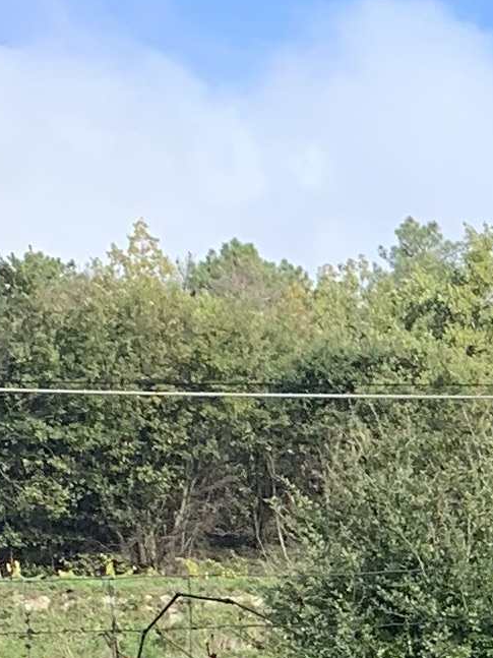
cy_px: 916
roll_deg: -1.2
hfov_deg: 7.9
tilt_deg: +5.4
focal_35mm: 162
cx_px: 1508
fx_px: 3077
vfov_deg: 11.8
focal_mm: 4.25
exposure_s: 1/1149
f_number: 1.8
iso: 25
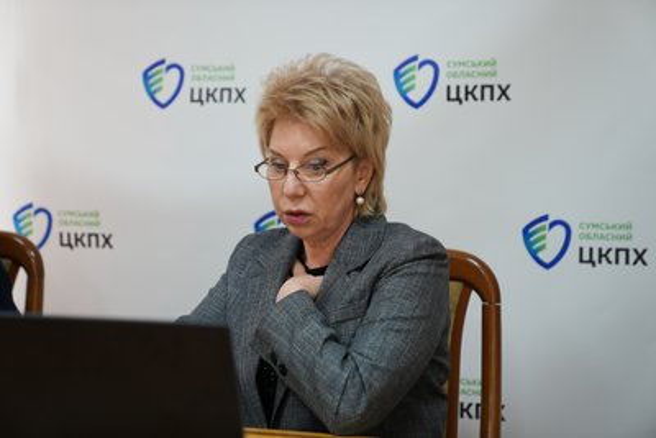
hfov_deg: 28.8
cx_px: 328
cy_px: 219
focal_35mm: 70
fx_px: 1276
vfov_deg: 19.5
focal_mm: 70
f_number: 2.8
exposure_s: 1/60
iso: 320
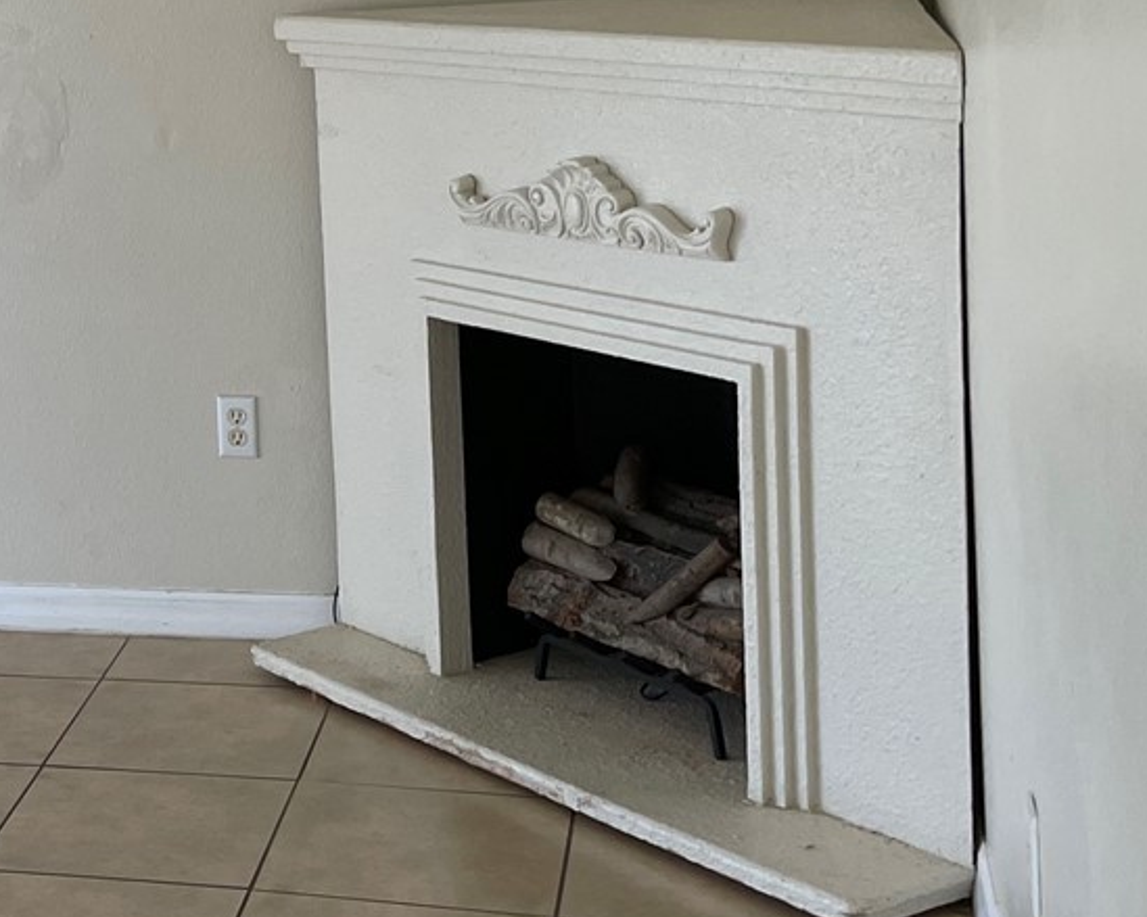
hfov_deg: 23.3
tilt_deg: -9.1
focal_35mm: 74
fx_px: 2512
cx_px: -278
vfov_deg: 20.5
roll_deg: +5.9
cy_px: 230
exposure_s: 1/120
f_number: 1.6
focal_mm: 4.2
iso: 80
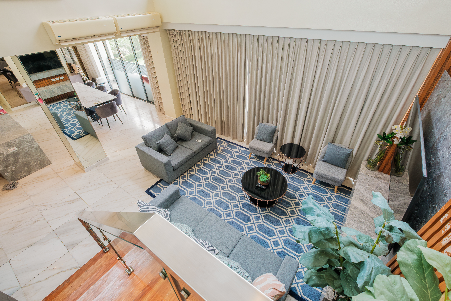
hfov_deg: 96.7
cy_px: 150
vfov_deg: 73.7
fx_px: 200
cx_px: 226
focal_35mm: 16
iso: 1250
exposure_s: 1/60
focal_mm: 10.5
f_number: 8
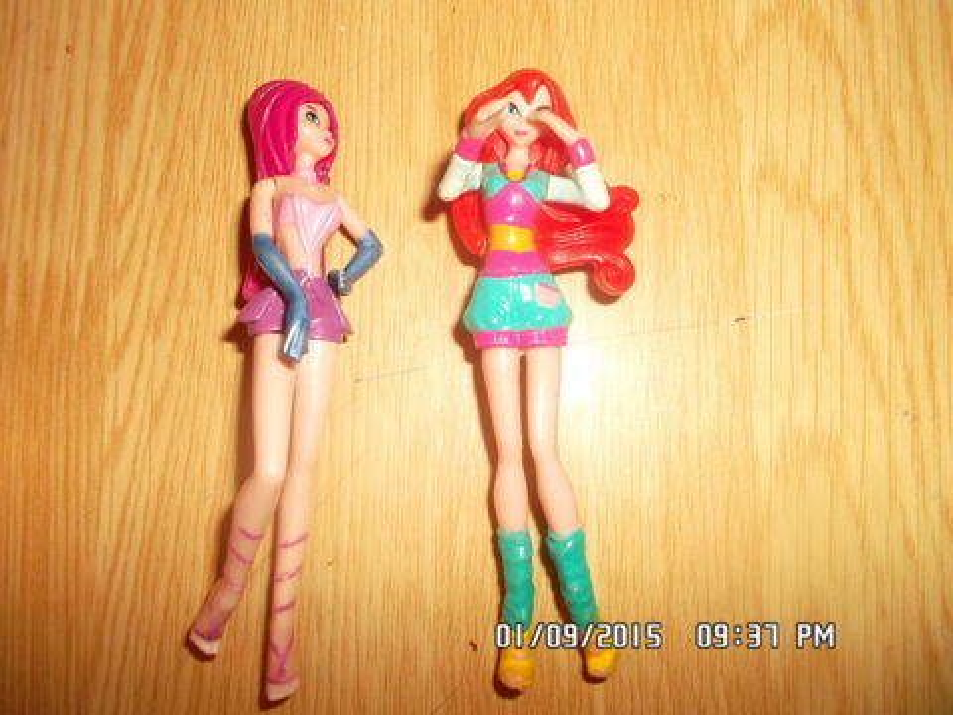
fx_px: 771
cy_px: 358
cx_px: 476
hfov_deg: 63.4
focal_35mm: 28
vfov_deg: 49.7
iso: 100
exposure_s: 1/15
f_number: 3.3
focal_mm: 4.1
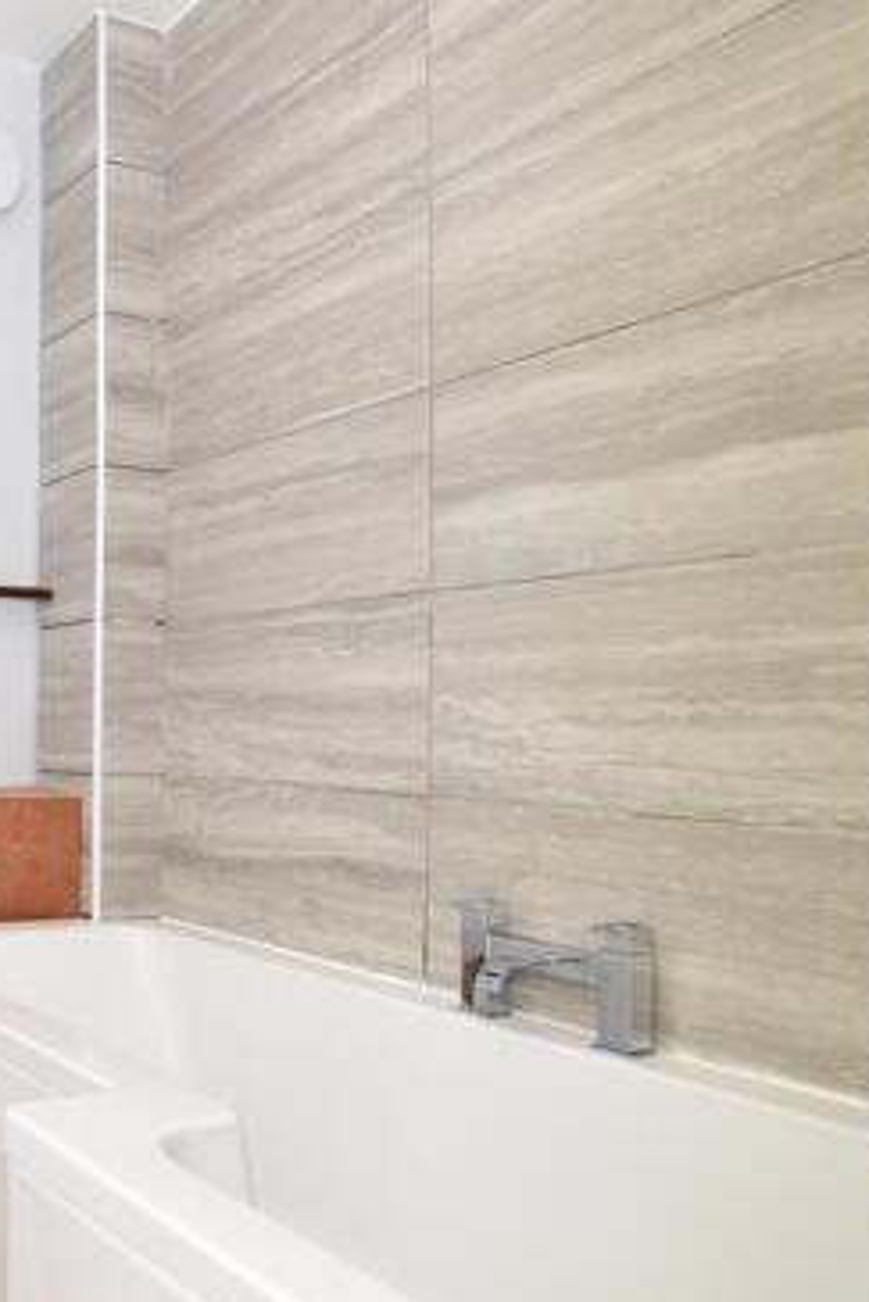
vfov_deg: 67.3
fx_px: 977
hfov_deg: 35.4
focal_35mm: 27
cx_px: -222
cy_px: 696
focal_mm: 10
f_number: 7.1
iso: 200
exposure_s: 1/60
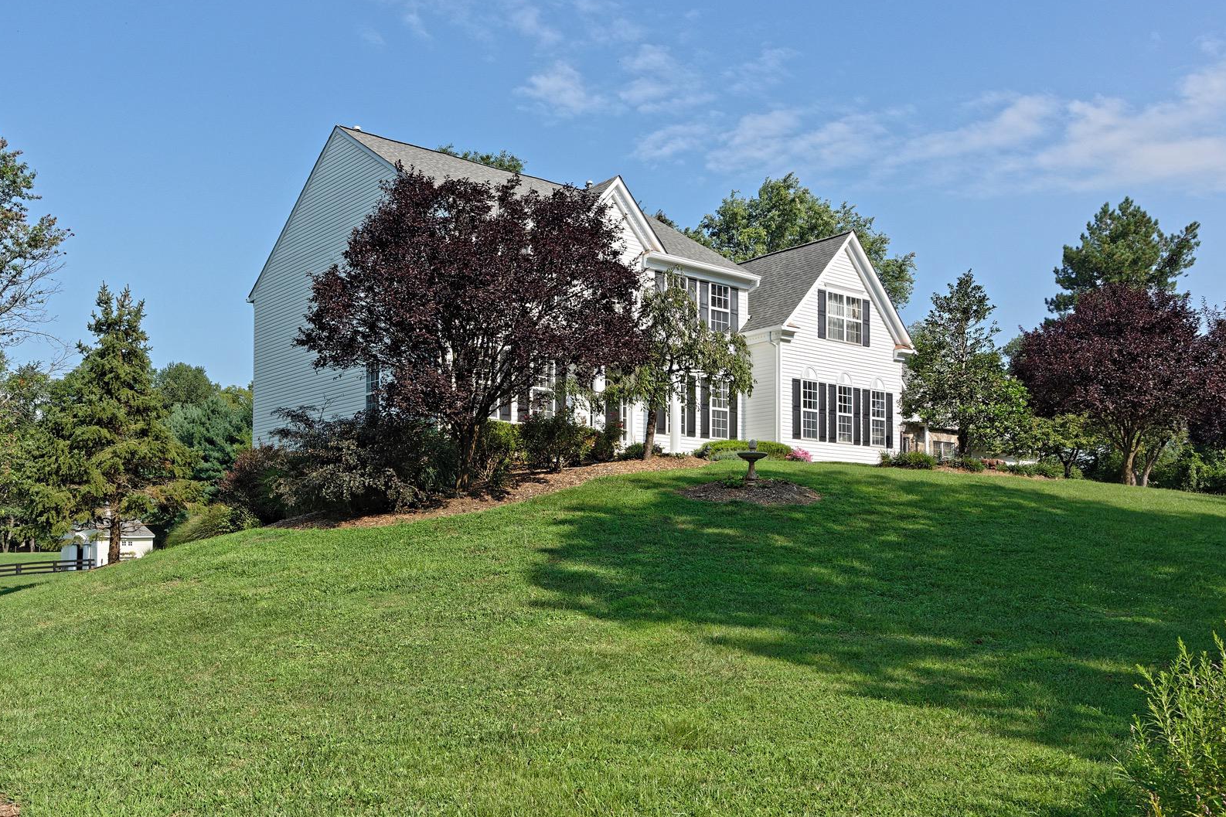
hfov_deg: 59.4
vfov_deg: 42.2
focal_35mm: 31
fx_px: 1056
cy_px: 470
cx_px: 450
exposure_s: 1/640
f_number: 9
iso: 320
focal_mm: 24
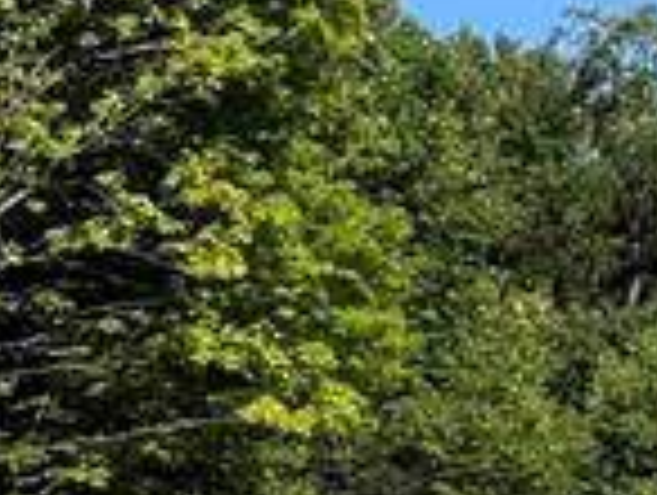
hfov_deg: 15.5
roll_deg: -0.5
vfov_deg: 15.1
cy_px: 234
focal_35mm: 98
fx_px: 1863
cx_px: 1359
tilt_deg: +11.9
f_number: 2.2
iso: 50
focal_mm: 2.22
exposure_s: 1/1346
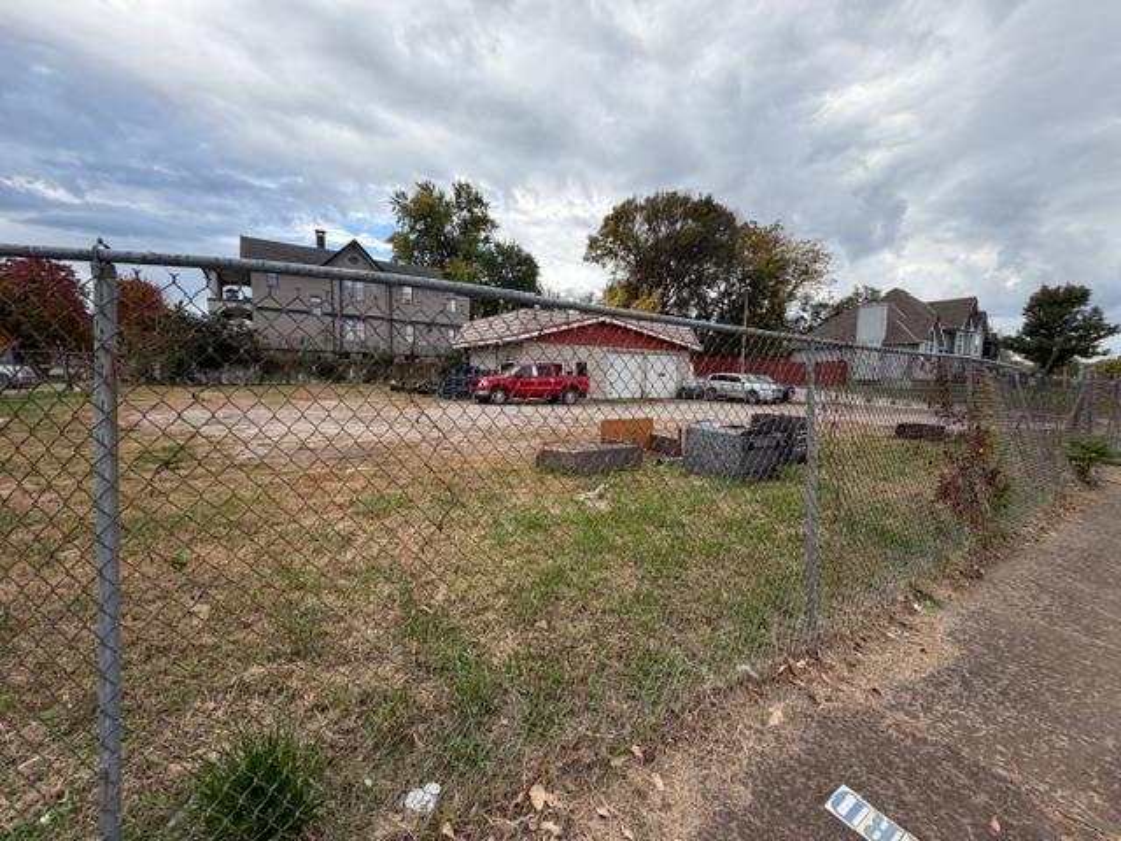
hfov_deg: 102.1
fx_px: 453
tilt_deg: -1.8
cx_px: 560
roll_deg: +0.3
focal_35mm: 14
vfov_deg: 85.7
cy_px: 420
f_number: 2.2
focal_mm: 2.22
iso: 40
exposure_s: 1/531
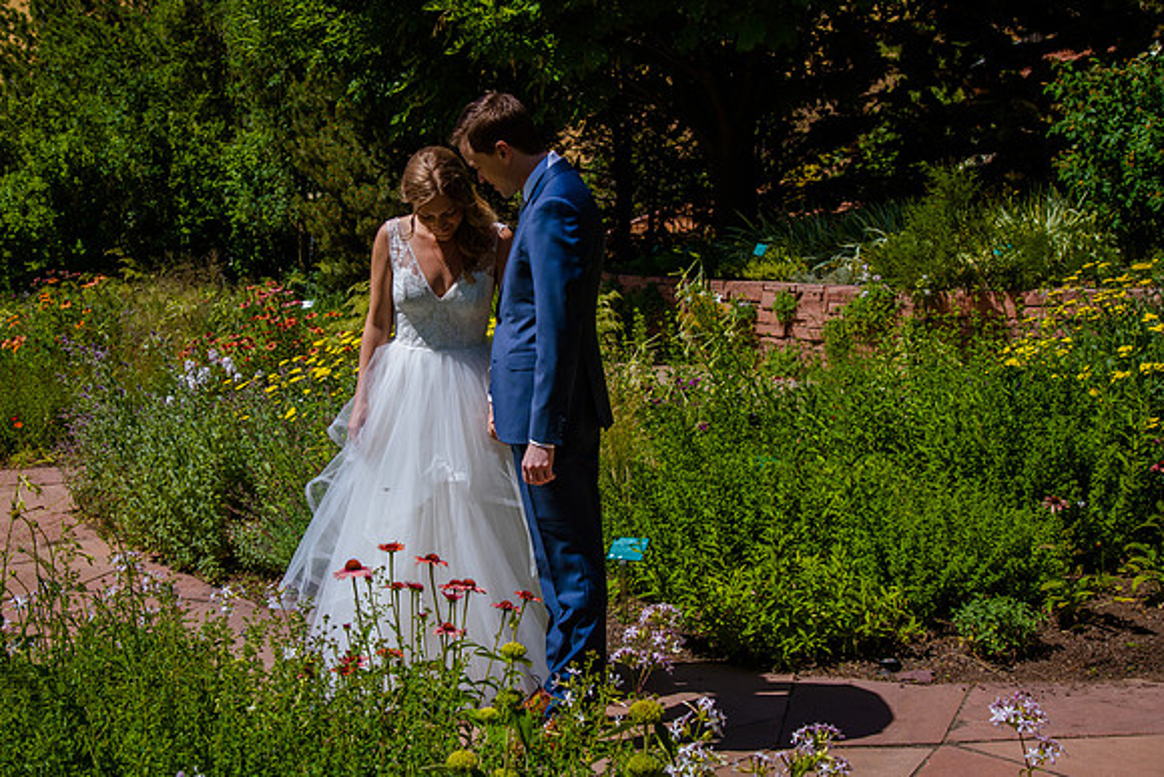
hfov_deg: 38.4
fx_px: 1670
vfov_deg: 26.2
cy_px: 346
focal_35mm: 52
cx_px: 511
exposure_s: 1/320
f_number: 10
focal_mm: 46
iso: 200
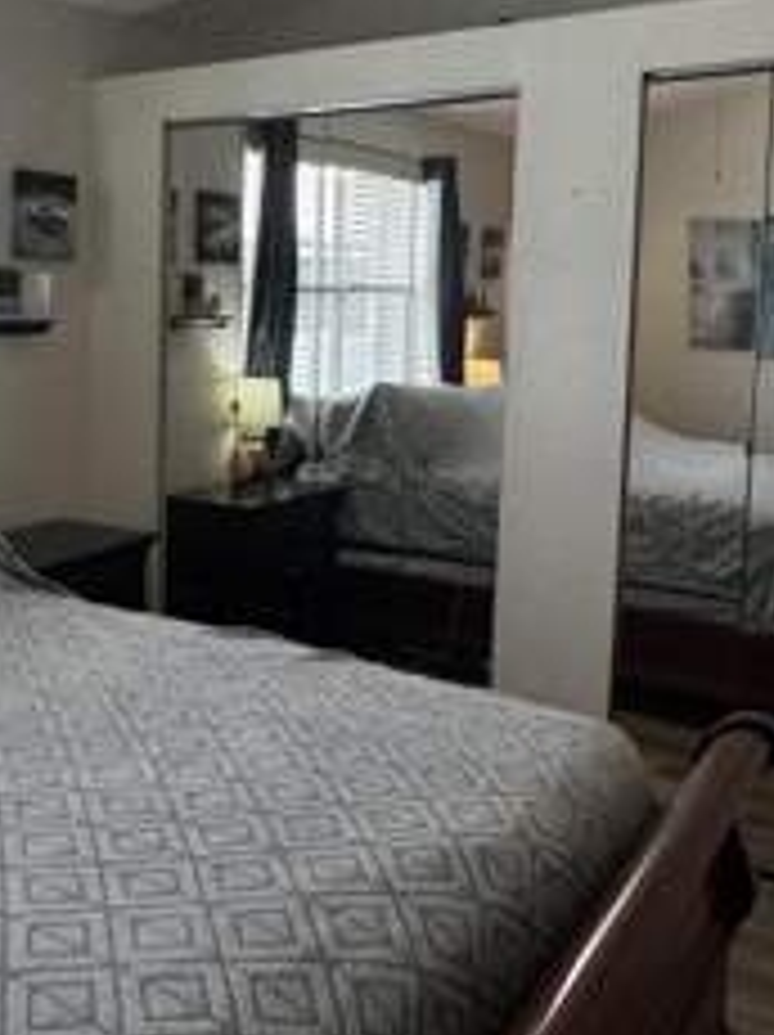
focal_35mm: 39
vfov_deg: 47.7
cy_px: 423
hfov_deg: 35.4
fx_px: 1165
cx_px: 140
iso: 64
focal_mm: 2.22
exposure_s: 1/120
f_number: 2.2
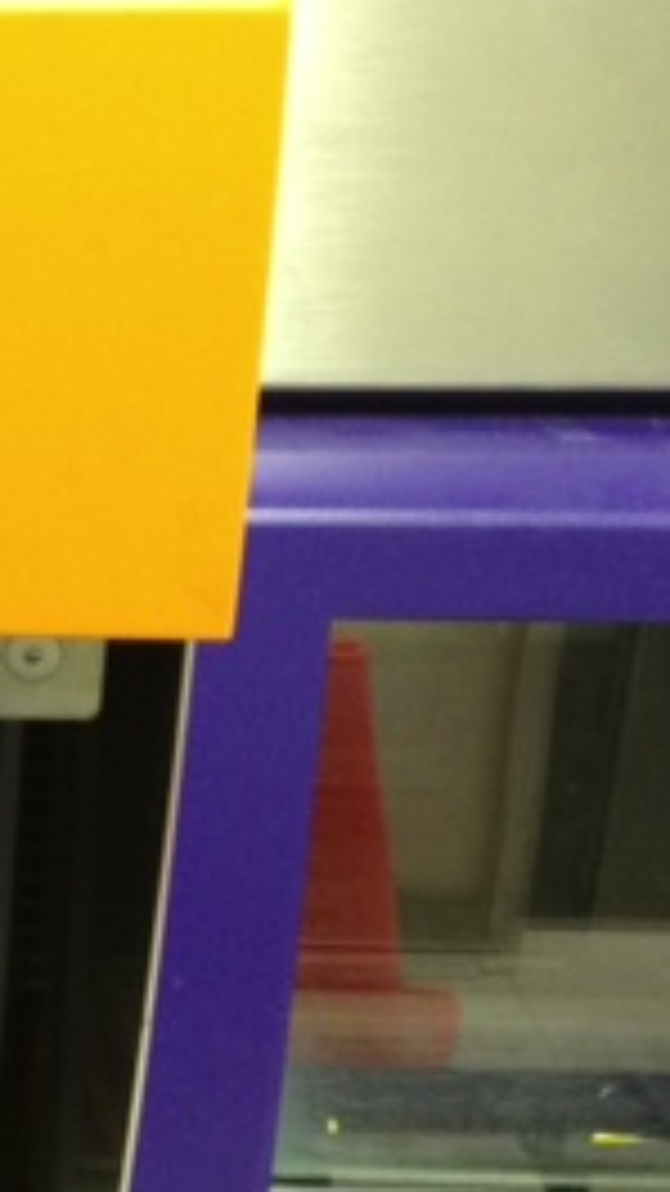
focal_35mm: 92
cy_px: 670
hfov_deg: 12.0
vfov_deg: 23.2
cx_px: -580
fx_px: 2907
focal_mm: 4.28
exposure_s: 1/20
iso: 160
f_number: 2.4
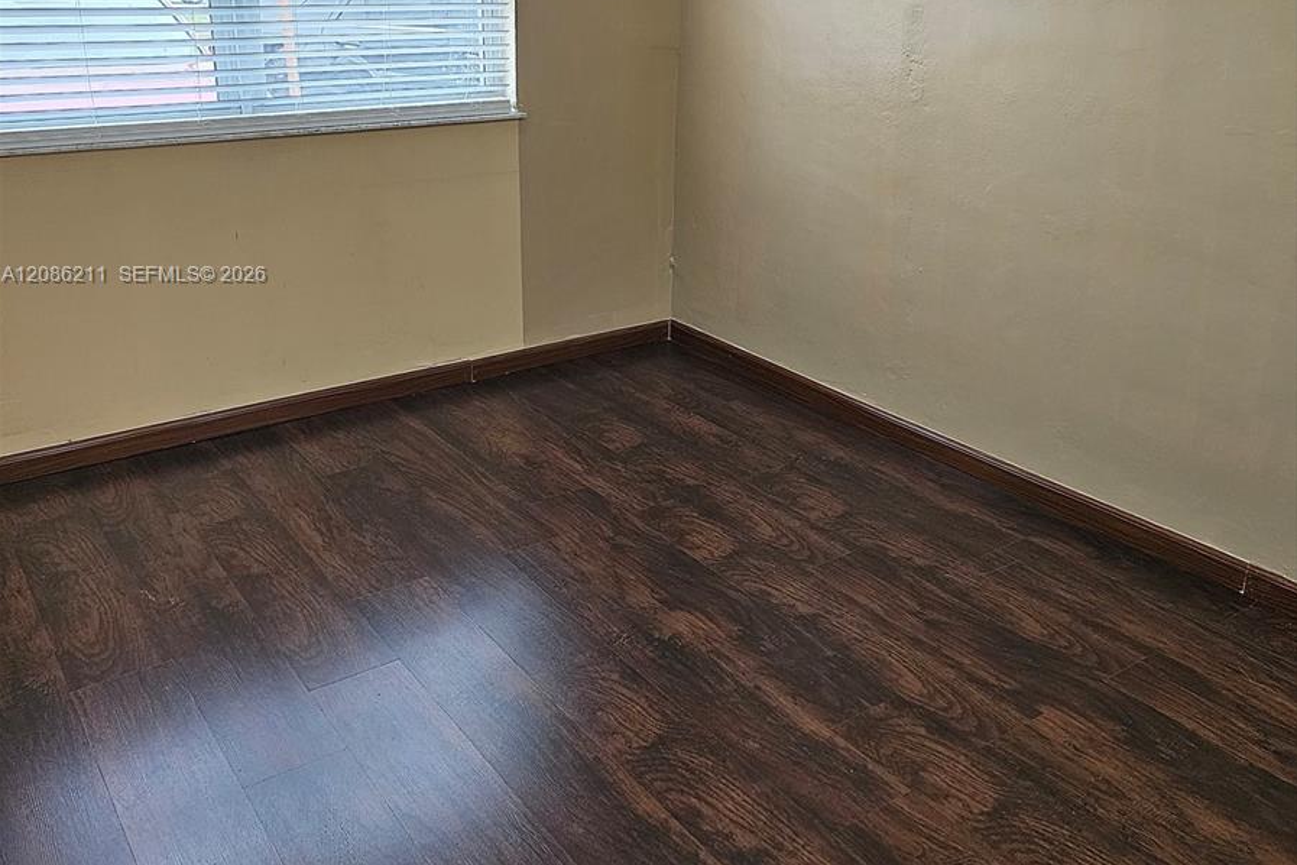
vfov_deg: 40.5
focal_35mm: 32
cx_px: 649
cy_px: 276
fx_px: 1153
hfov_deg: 58.7
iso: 400
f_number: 1.7
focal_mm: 6.3
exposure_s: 1/120
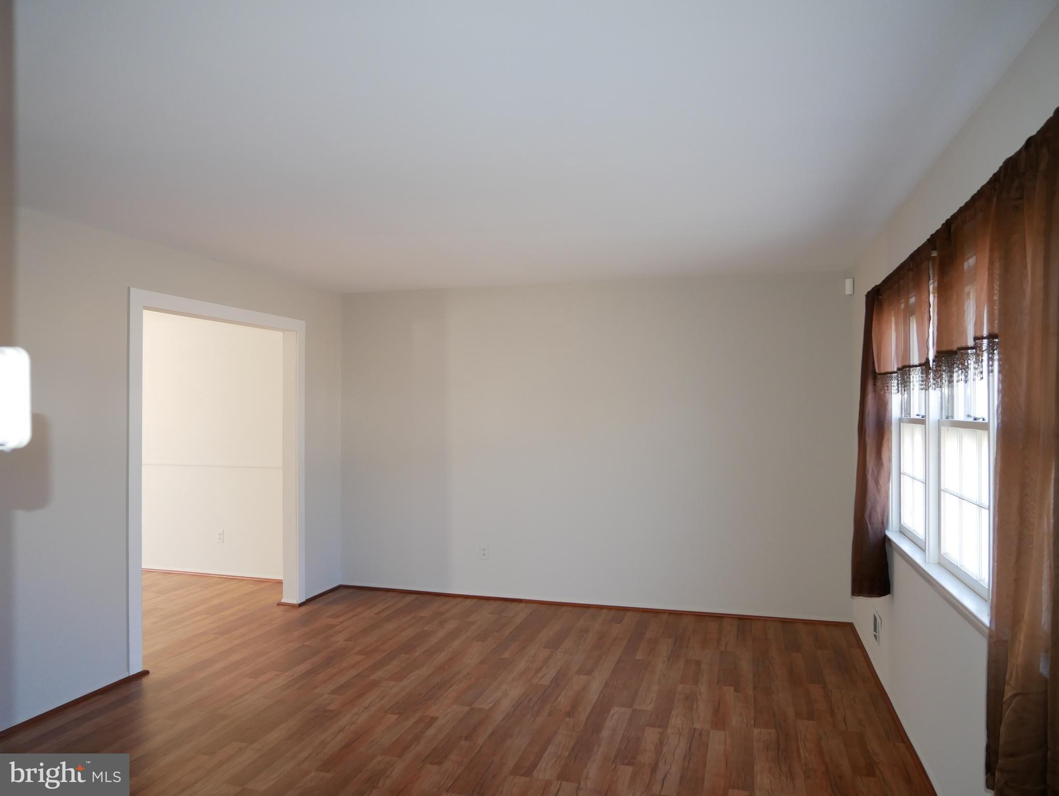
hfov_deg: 71.6
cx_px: 530
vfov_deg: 56.9
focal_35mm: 24
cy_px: 398
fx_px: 735
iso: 500
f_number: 3.5
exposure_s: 1/60
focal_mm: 12
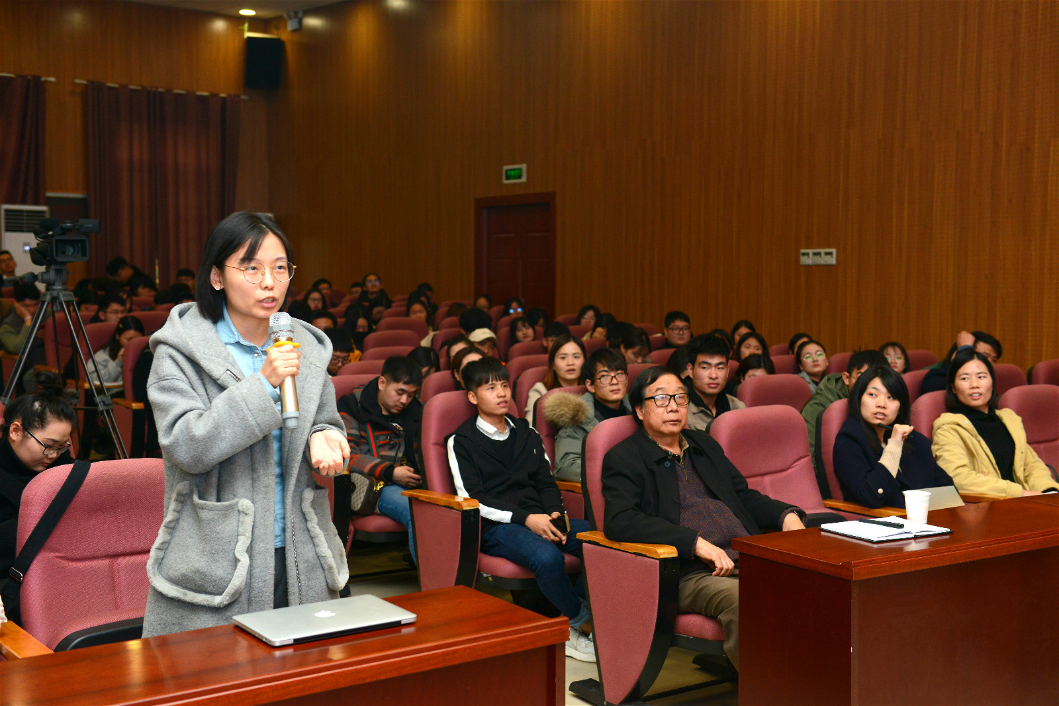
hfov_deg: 43.6
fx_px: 1324
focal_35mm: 45
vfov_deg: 29.9
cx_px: 530
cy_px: 353
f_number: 4
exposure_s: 1/250
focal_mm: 45
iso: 1000
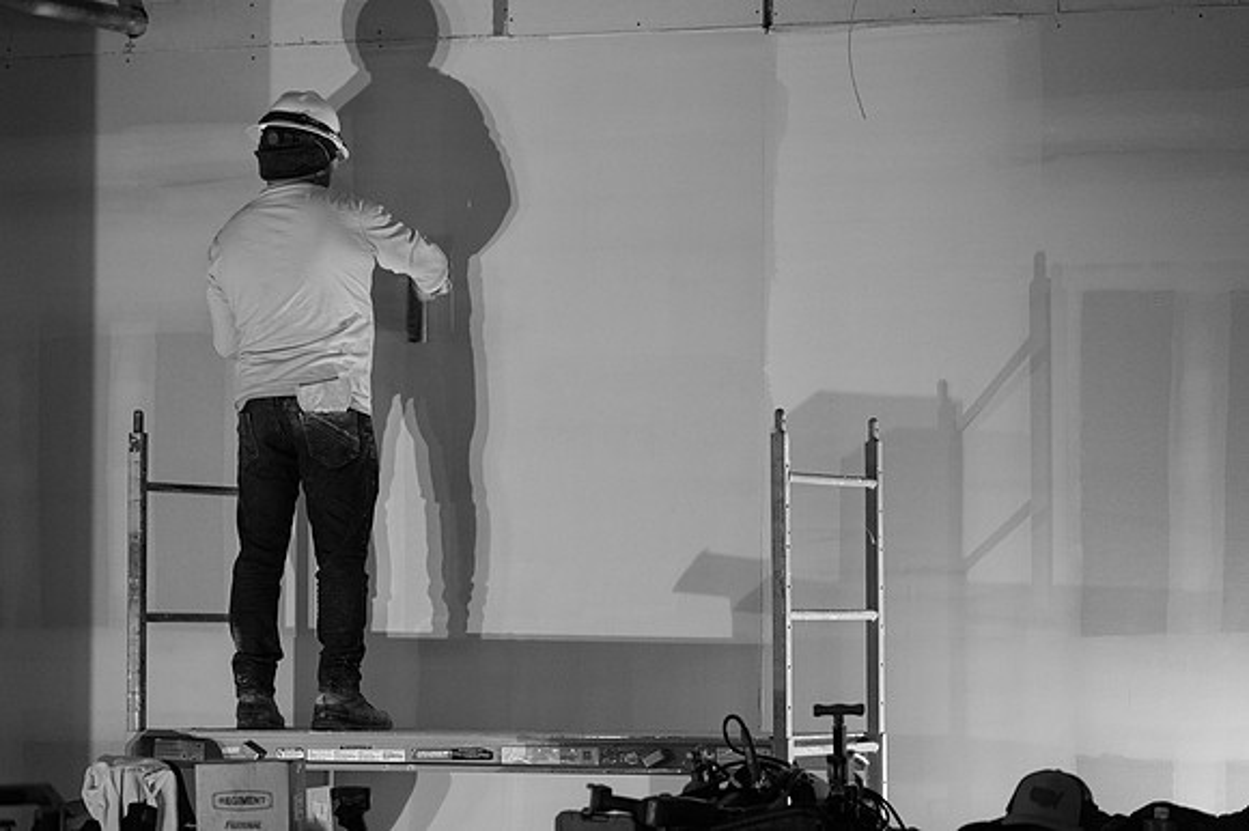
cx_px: 624
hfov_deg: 13.6
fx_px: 5238
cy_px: 416
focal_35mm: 151
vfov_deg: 9.1
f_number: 3.5
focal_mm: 150
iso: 5000
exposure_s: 1/400
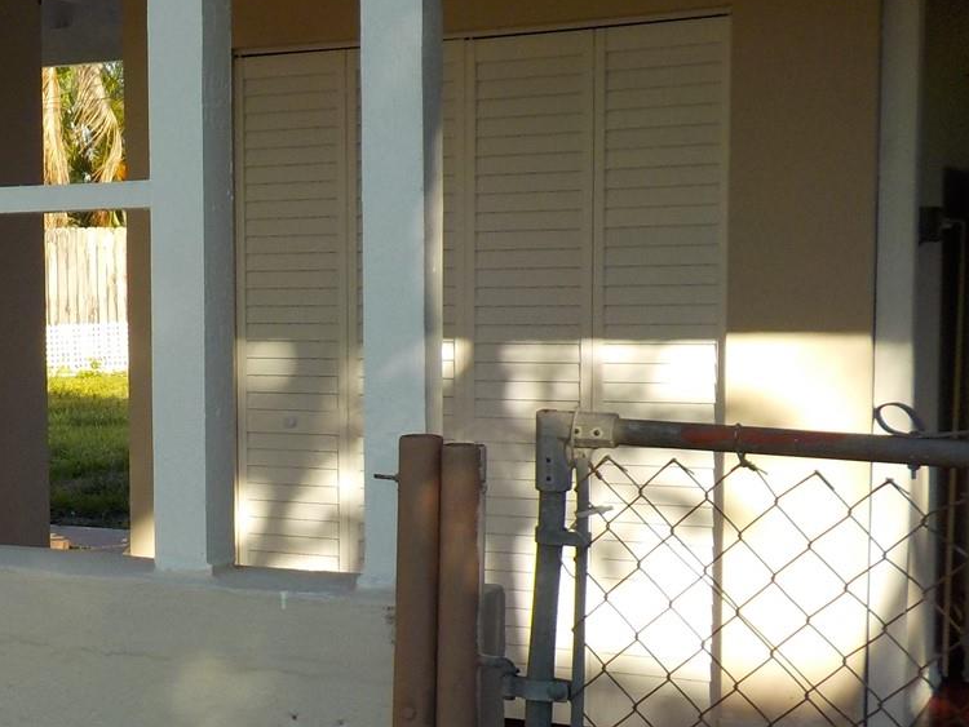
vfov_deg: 22.9
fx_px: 1792
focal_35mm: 64
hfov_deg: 28.7
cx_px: 40
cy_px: 429
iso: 125
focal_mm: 4.1
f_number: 3.3
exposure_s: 1/500
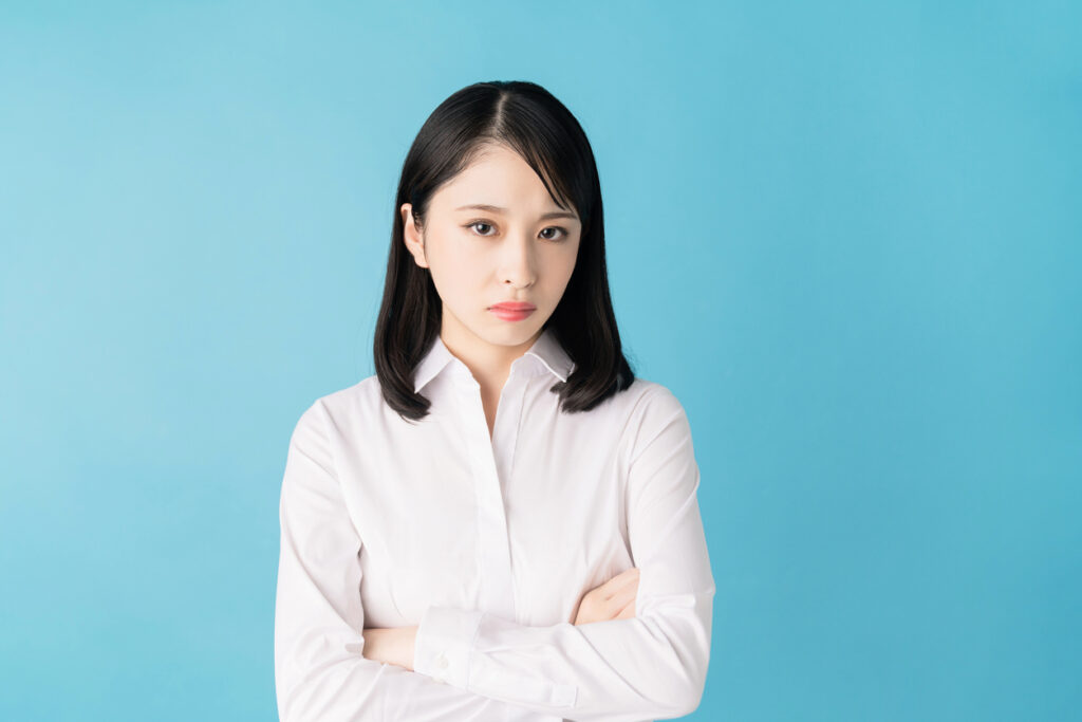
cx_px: 541
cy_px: 361
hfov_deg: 49.5
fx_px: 1172
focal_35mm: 39
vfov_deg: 34.2
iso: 100
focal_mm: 39
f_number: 2.8
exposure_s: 1/100
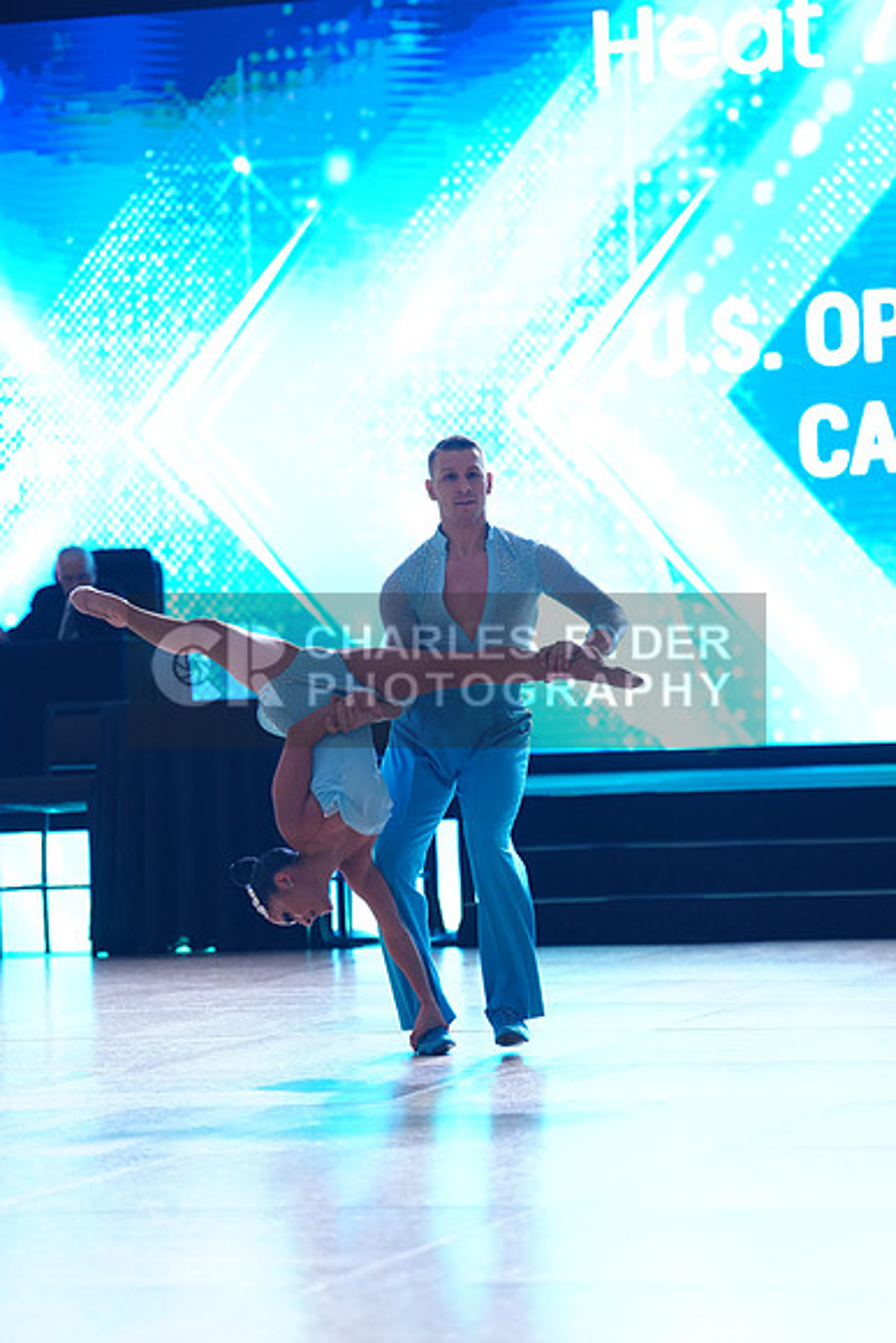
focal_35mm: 128
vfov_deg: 16.0
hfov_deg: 10.7
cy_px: 672
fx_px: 4775
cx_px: 448
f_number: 2.8
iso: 1250
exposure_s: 1/640
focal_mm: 128
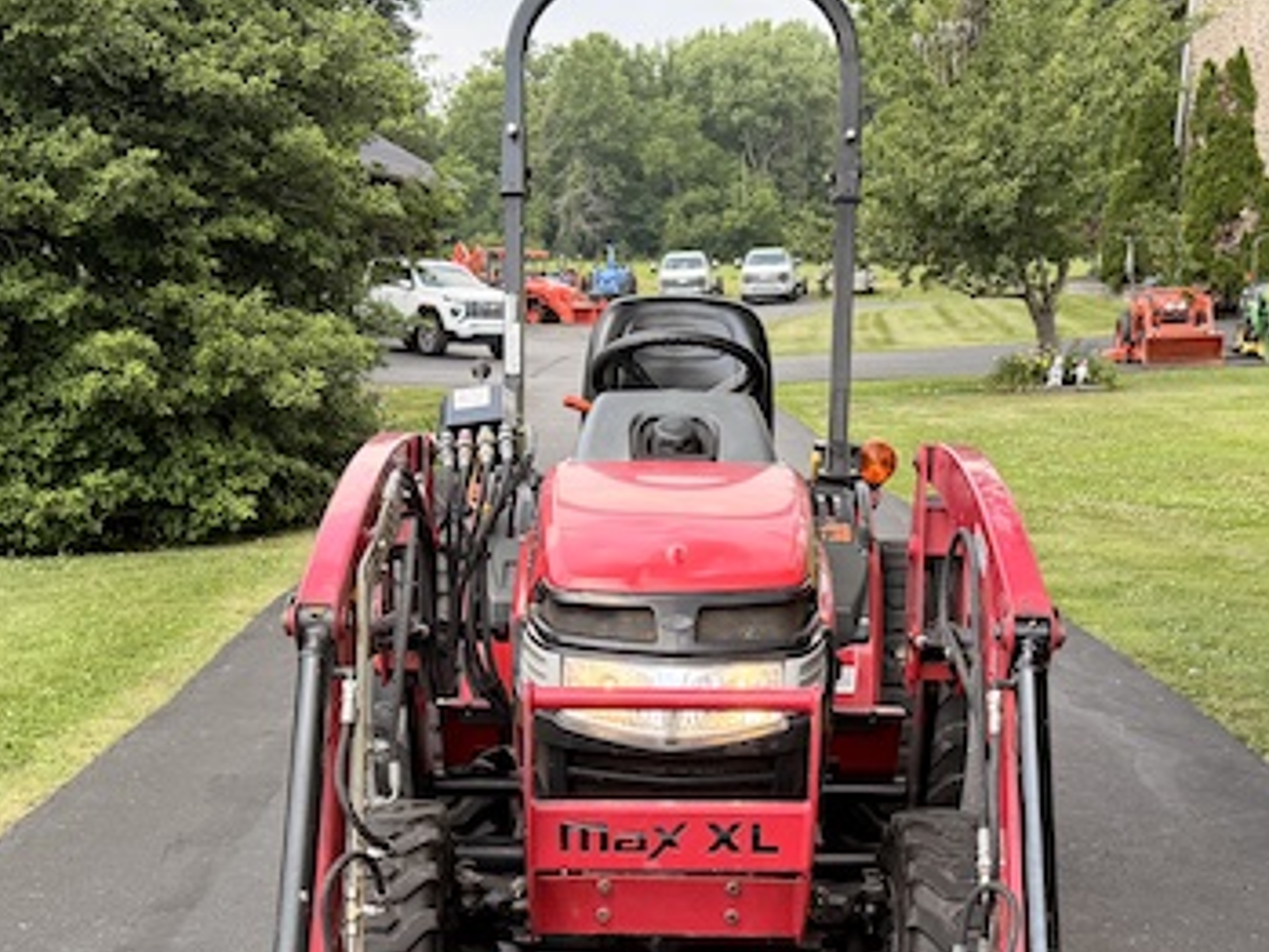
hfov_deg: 34.9
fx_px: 2017
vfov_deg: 25.8
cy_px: 847
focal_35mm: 55
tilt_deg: -13.1
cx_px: 665
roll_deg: +0.0
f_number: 1.78
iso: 100
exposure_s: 1/1060
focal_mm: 6.76
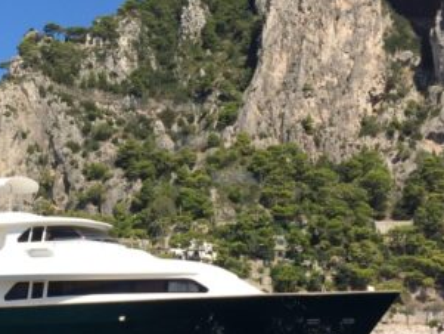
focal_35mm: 74
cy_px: 139
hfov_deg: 25.5
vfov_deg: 19.9
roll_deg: -1.0
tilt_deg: +13.3
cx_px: 47
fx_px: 950
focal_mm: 4.15
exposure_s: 1/1582
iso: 32
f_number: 2.2
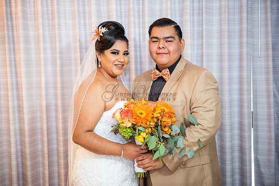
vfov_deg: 24.6
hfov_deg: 36.2
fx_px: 426
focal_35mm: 55
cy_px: 93
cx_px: 140
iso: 320
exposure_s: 1/100
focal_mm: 55
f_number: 2.8
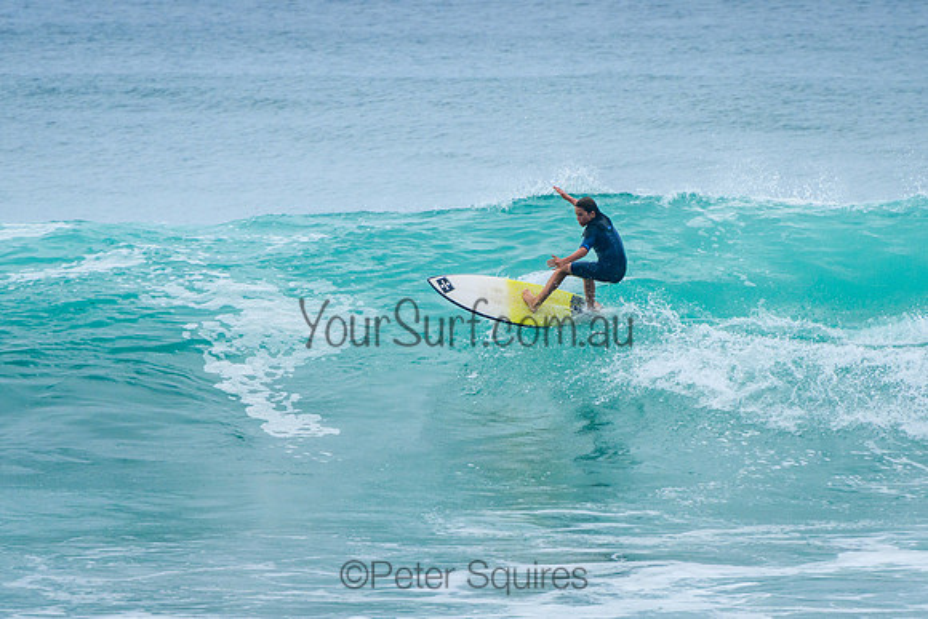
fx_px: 14189
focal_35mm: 550
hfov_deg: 3.7
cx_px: 560
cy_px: 305
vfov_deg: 2.5
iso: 500
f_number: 10
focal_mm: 400
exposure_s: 1/2000
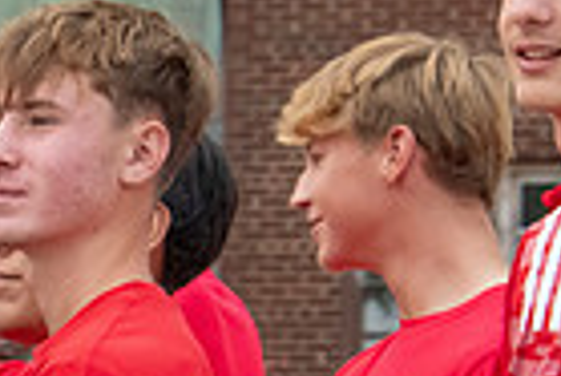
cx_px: -577
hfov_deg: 4.2
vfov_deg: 2.8
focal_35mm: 484
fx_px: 7550
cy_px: 443
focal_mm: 116
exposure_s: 1/320
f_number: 11
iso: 3200
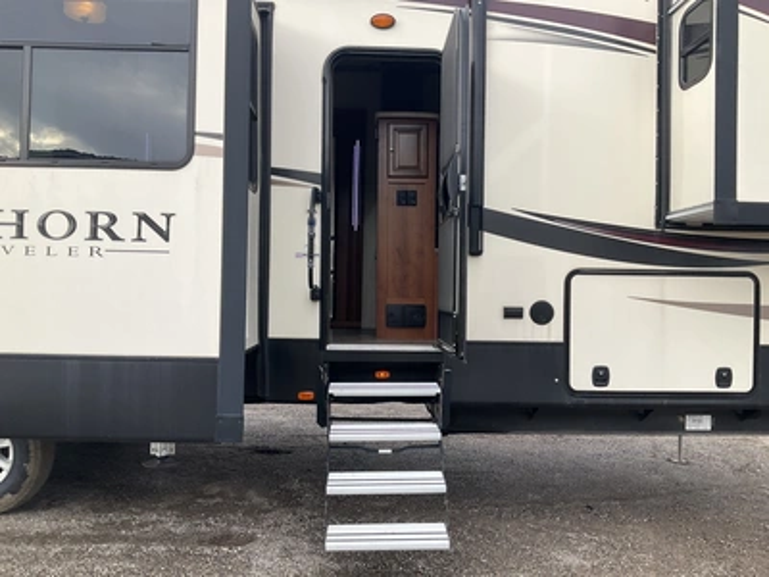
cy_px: 288
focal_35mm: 29
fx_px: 644
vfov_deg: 48.2
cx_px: 384
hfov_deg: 61.7
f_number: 1.8
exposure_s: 1/122
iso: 20
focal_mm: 3
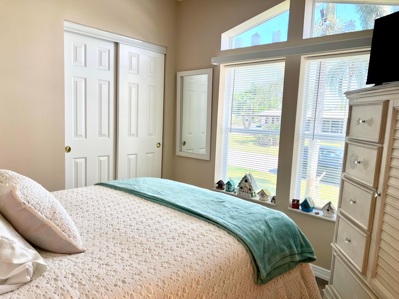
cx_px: 200
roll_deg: -3.2
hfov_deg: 67.3
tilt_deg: -7.0
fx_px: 300
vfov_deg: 53.1
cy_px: 150
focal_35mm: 26
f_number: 1.5
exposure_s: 1/120
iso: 40
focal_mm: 5.7
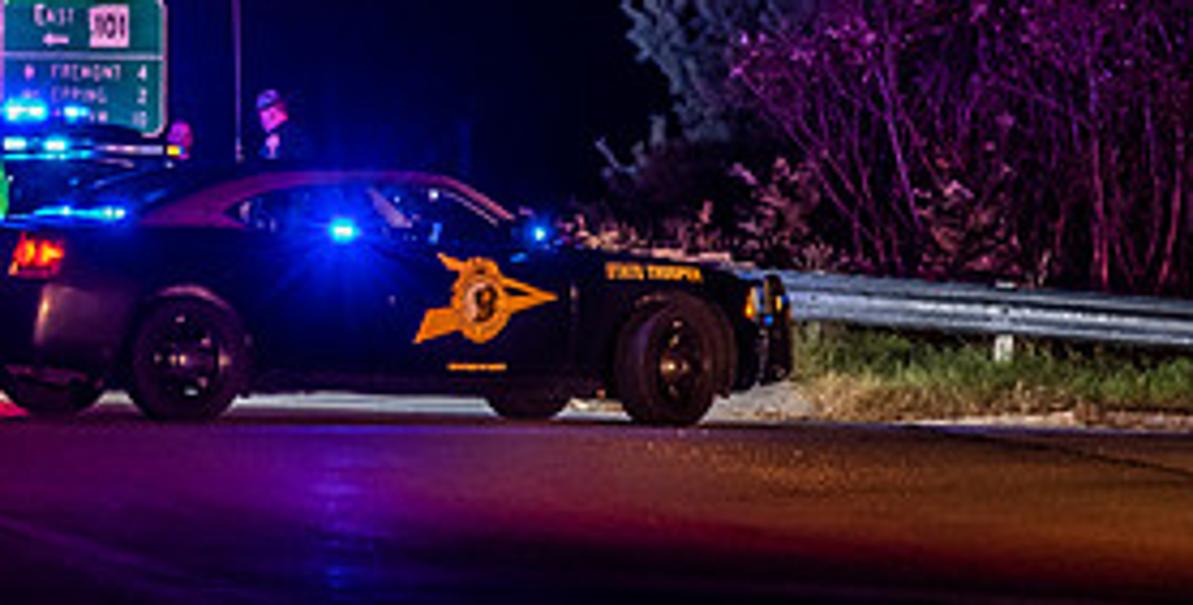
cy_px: 81
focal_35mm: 376
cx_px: 36
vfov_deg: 3.0
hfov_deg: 5.9
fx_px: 11624
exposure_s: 1/30
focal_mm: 105
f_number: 4.5
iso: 2000
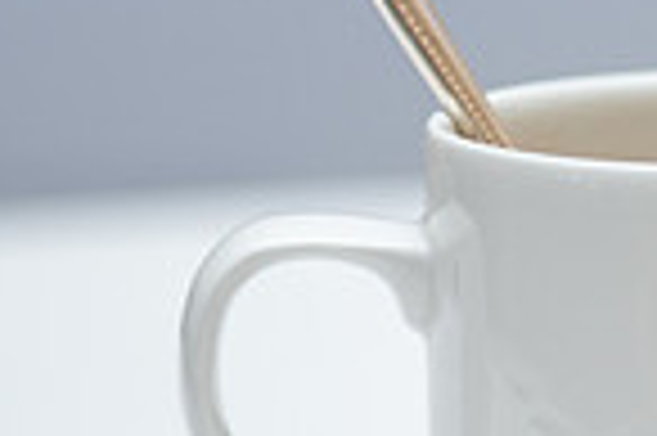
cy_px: 397
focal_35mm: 331
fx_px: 6034
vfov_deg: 4.1
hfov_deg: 6.2
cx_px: 806
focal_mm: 70
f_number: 2.8
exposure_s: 1/200
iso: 500
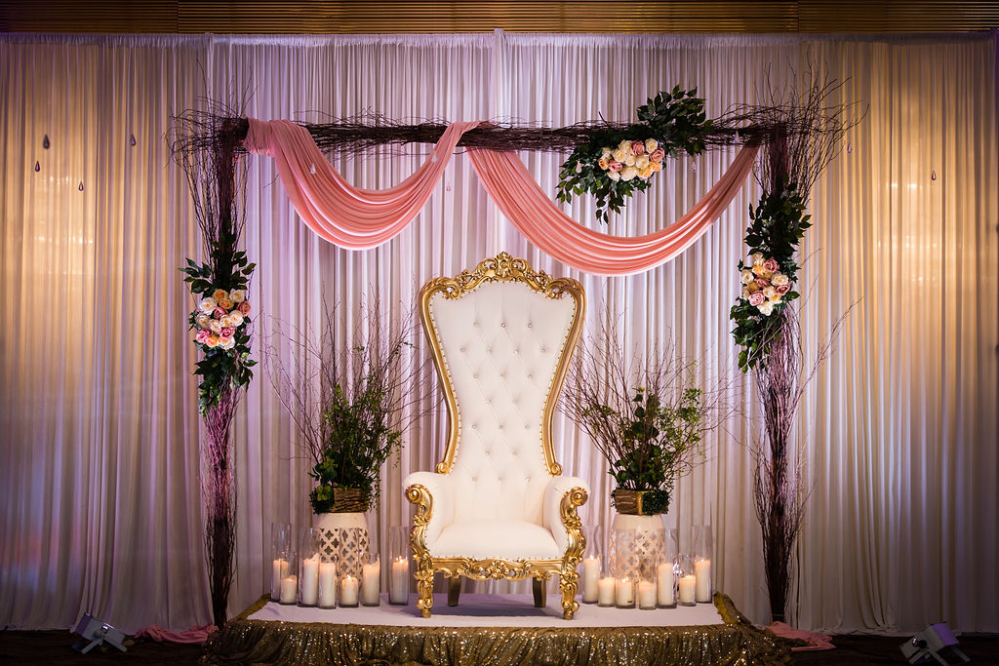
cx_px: 507
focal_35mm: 94
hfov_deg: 21.8
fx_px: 2600
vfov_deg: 14.6
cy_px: 328
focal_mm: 92
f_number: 3.5
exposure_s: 1/125
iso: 800
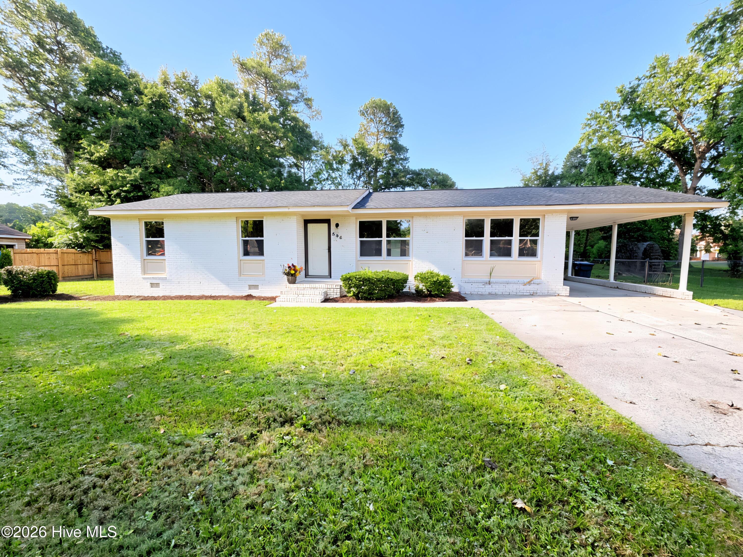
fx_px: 279
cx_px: 372
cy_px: 278
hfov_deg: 106.2
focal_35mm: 13
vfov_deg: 89.9
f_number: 1.9
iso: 40
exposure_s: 1/496
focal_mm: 2.2
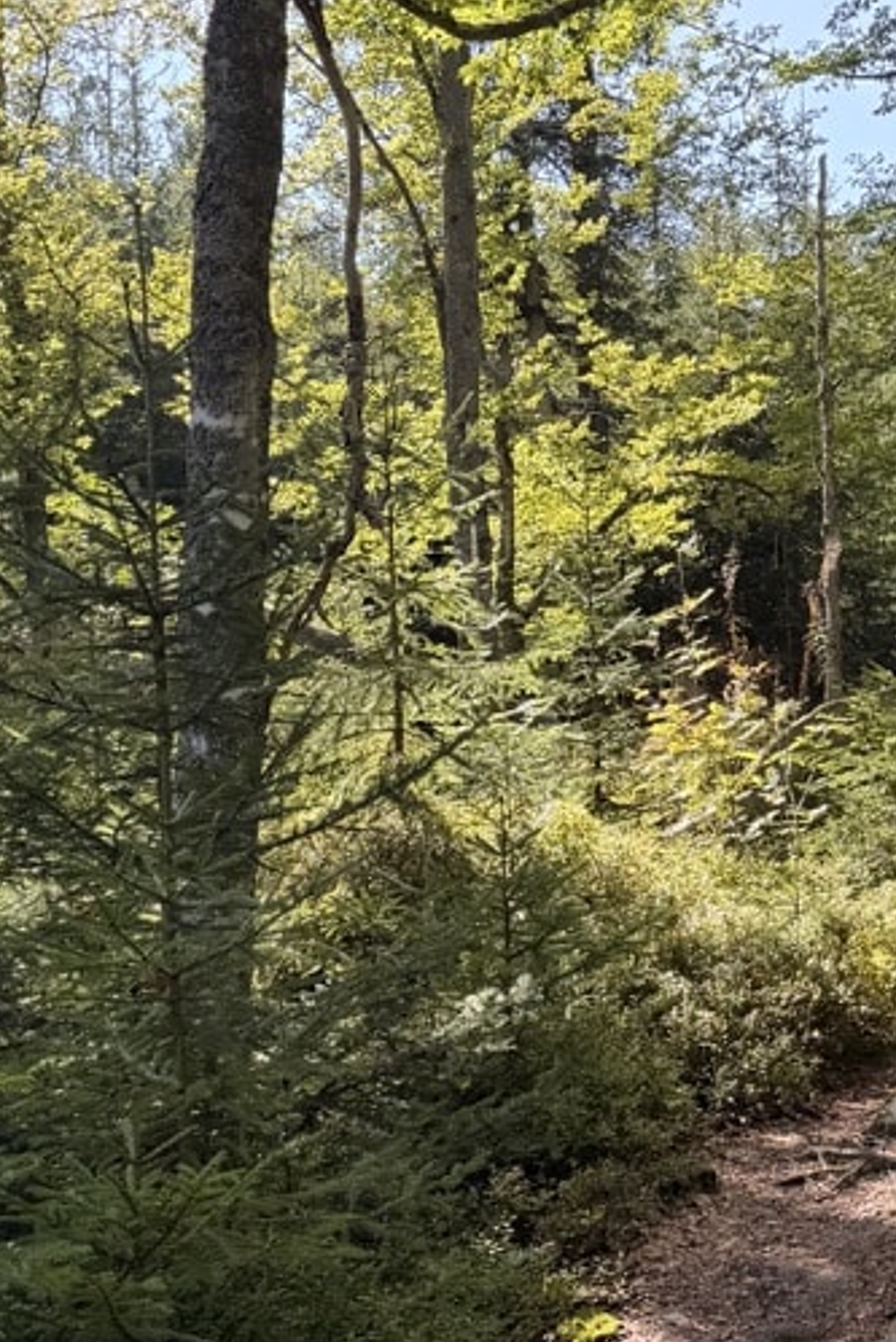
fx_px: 2387
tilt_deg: +1.8
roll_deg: +2.6
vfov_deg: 31.2
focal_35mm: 64
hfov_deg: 21.0
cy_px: 855
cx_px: 735
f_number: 1.78
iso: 80
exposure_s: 1/602
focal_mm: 6.76
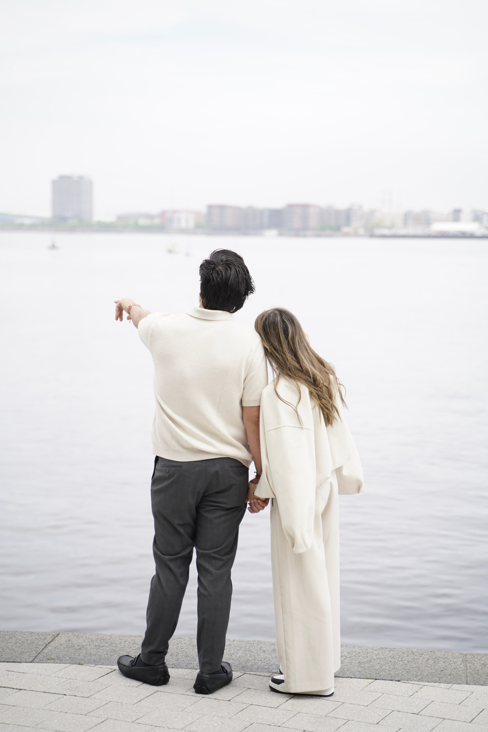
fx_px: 1524
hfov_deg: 18.2
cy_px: 366
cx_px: 244
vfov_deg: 27.0
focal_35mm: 75
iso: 100
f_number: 2.8
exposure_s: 1/1000
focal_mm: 75
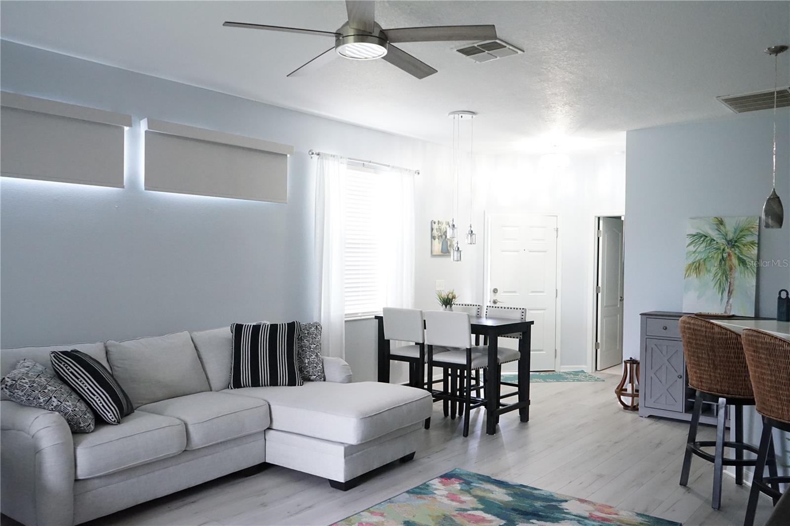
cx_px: 395
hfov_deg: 63.7
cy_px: 263
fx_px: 636
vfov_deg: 44.9
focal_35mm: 29
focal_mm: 29
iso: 6400
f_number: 6.3
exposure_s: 1/60
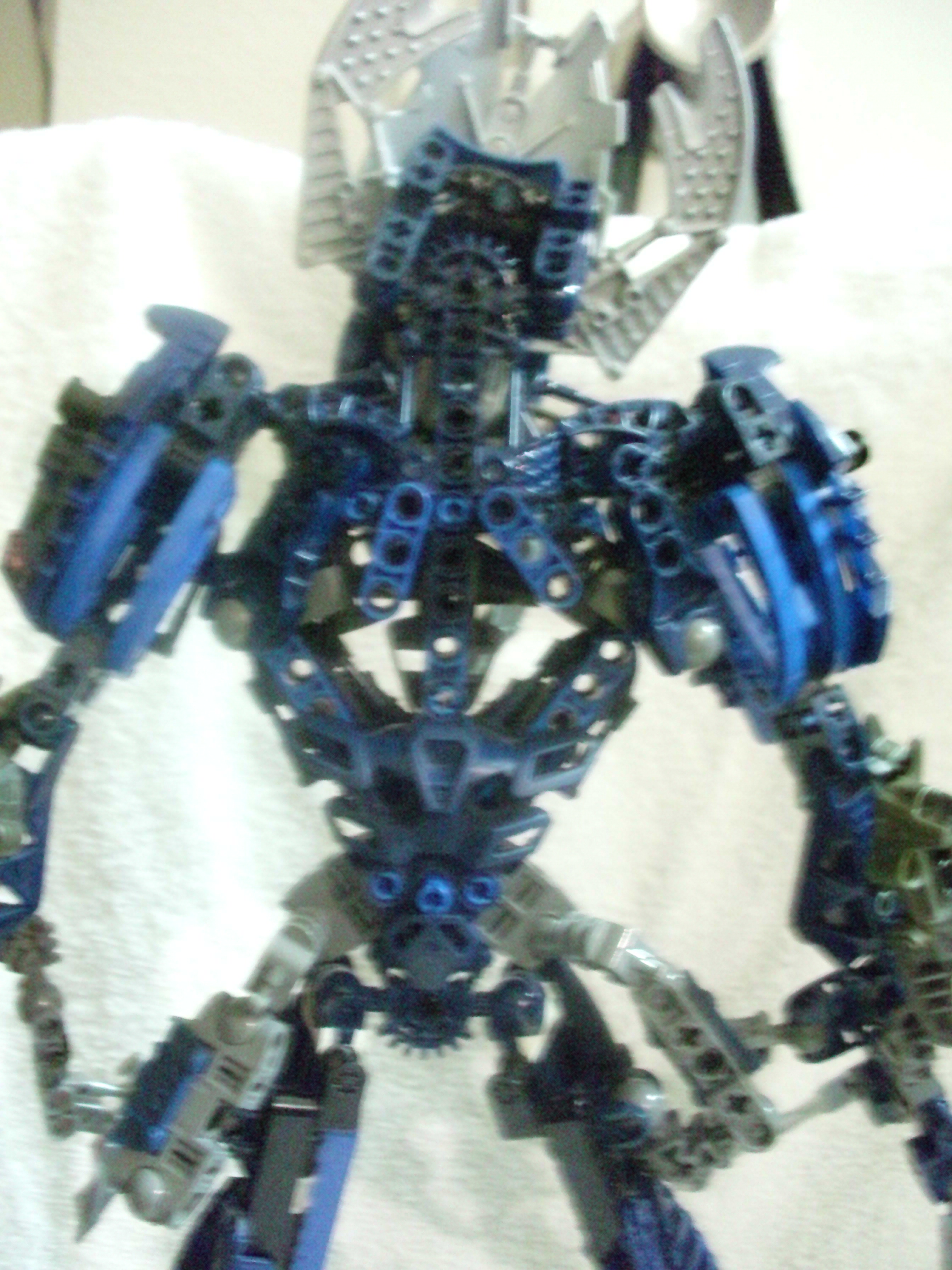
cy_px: 635
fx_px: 1393
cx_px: 476
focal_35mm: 38
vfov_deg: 49.0
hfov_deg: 37.7
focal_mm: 6.3
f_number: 3.1
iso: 1600
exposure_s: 1/5
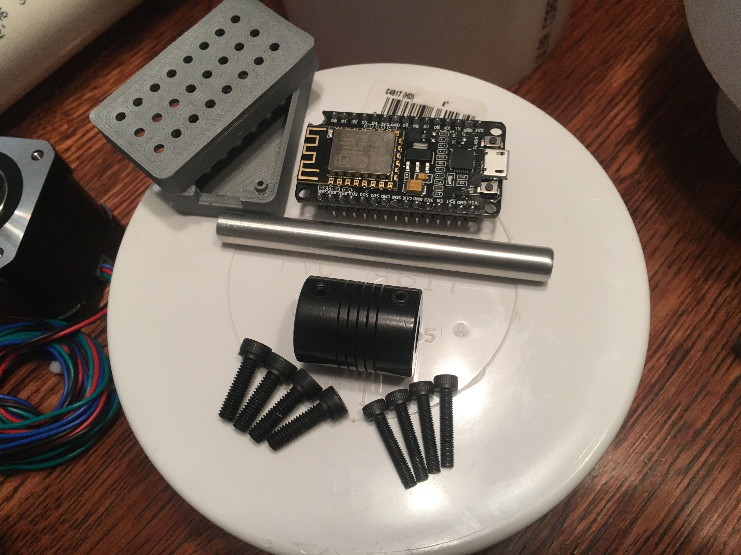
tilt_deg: -68.8
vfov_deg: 48.2
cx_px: 370
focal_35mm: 29
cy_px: 278
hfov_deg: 61.7
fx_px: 621
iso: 40
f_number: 2.2
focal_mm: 4.15
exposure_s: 1/30
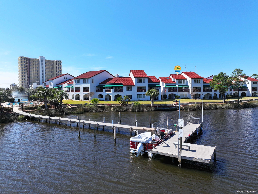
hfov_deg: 71.6
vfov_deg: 56.8
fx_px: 179
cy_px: 97
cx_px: 129
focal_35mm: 24
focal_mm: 12.29
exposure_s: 1/2500
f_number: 2.8
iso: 170
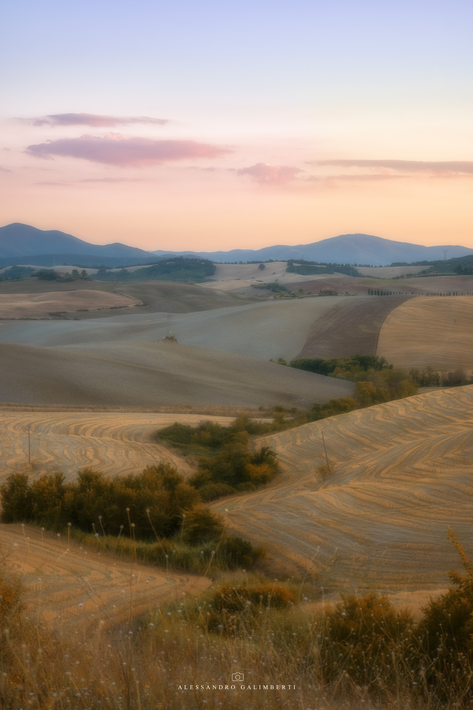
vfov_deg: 27.0
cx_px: 236
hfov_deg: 18.2
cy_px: 355
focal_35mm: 75
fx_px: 1478
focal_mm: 50
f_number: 6.3
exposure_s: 1/25
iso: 100
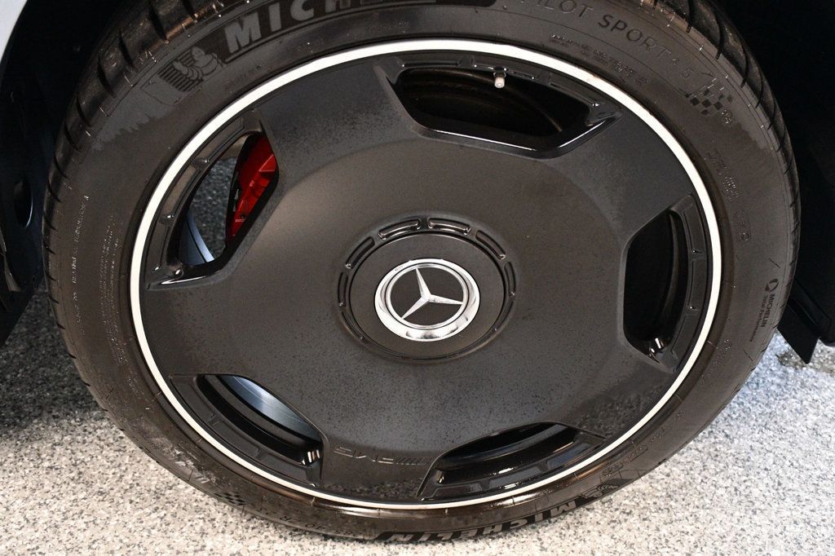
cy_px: 278
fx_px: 1182
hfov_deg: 38.9
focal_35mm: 51
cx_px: 418
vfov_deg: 26.5
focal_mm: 34
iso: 4000
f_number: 4.2
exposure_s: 1/60
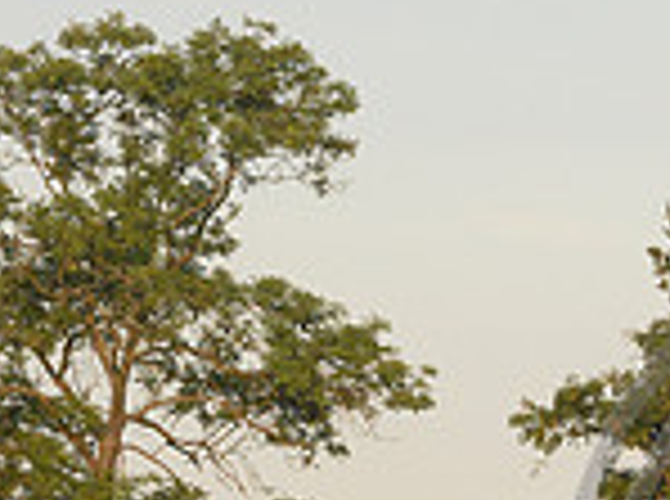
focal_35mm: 469
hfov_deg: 4.2
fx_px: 9056
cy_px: 586
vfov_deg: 3.2
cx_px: 1012
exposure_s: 1/1000
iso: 1600
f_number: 7.1
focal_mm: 125
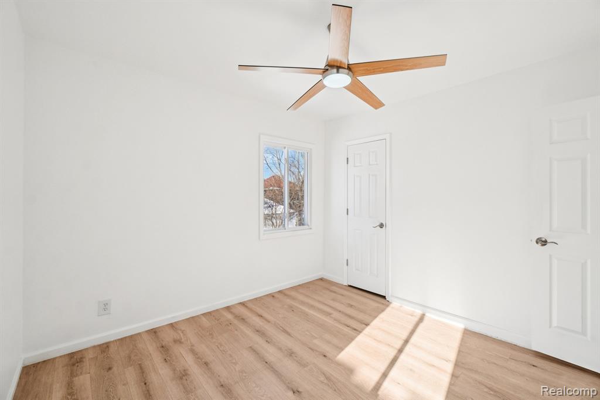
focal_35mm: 15
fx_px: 250
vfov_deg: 77.3
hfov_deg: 100.4
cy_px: 200
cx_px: 300
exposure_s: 1/90
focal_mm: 10
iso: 100
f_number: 8
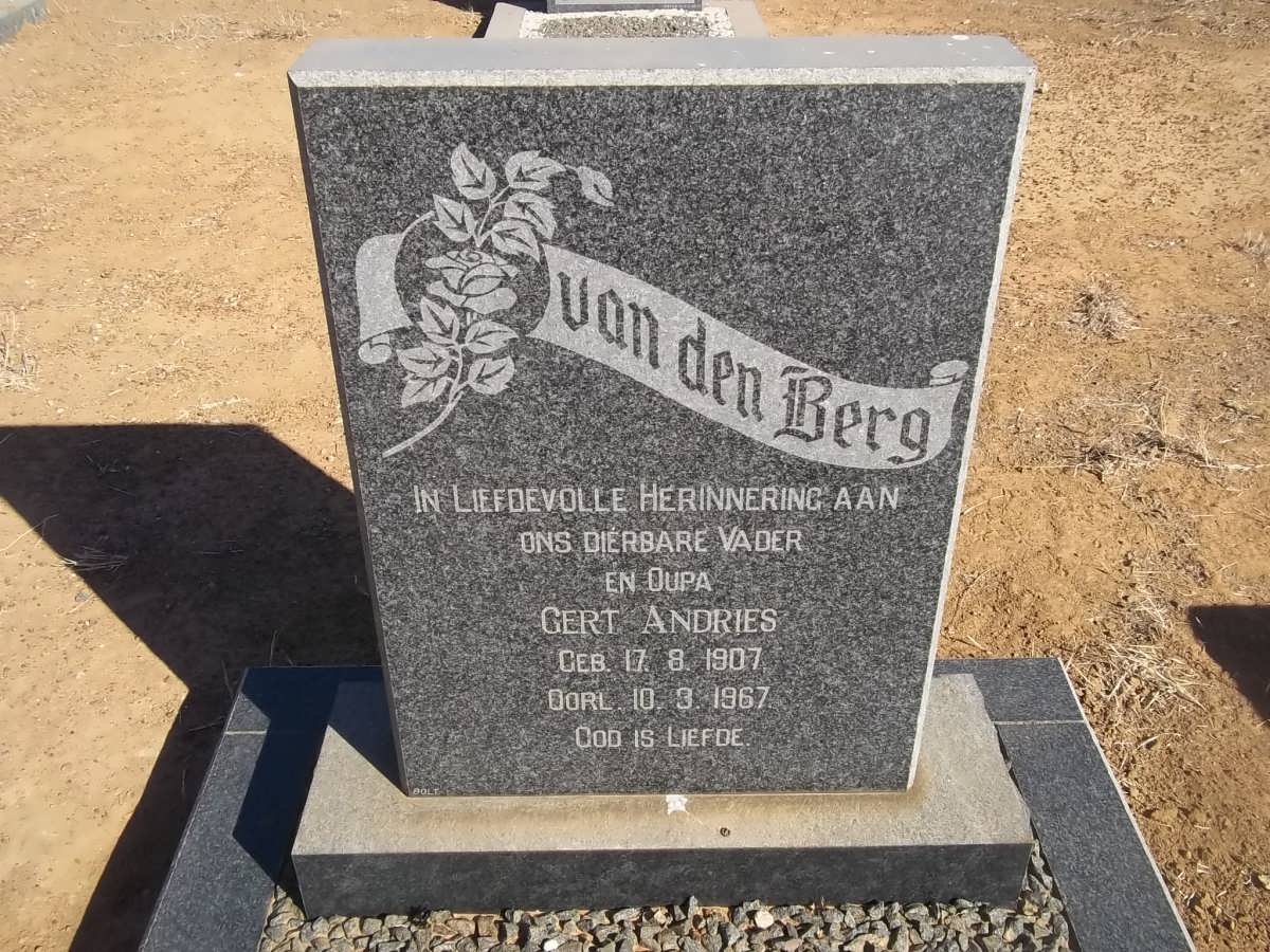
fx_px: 1174
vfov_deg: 44.2
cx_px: 635
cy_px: 476
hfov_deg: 56.8
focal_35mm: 32
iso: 80
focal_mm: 5.7
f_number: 5.5
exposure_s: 1/400
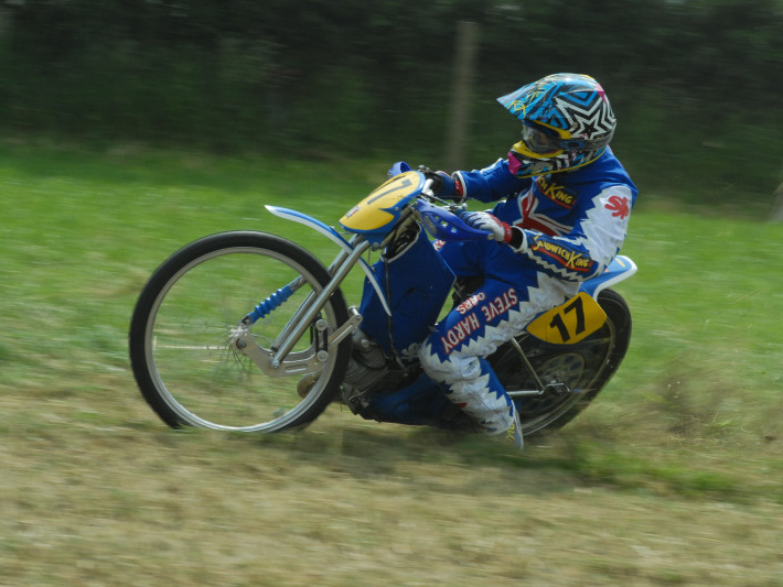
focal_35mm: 244
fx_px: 5521
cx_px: 426
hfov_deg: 8.1
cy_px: 293
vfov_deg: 6.1
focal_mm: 150
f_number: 13
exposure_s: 1/320
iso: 400
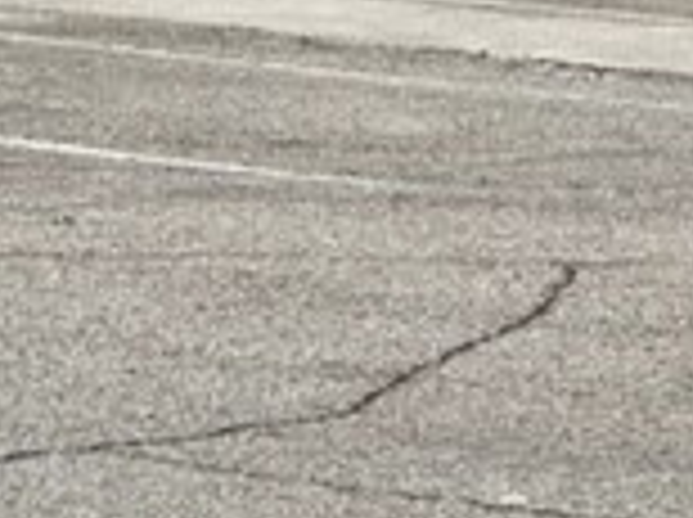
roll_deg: -2.8
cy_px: -293
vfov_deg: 4.6
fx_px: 6416
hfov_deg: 6.2
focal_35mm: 321
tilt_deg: -2.2
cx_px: 567
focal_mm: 9
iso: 32
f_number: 2.8
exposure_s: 1/1074
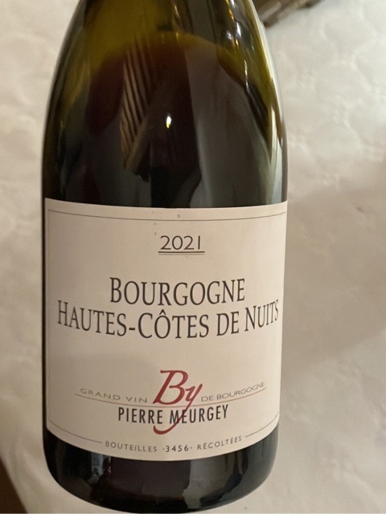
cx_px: 193
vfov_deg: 61.7
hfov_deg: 48.2
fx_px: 431
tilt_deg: -60.6
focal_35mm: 29
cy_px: 257
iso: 800
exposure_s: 1/50
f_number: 1.8
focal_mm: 3.99
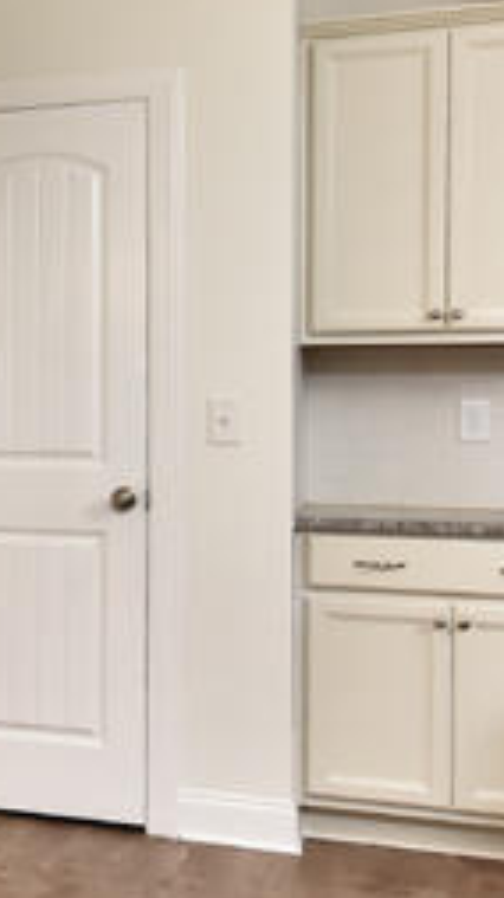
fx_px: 1333
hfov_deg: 18.7
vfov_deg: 37.2
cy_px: 394
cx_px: -270
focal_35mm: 56
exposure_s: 1/50
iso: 400
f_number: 8
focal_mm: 10
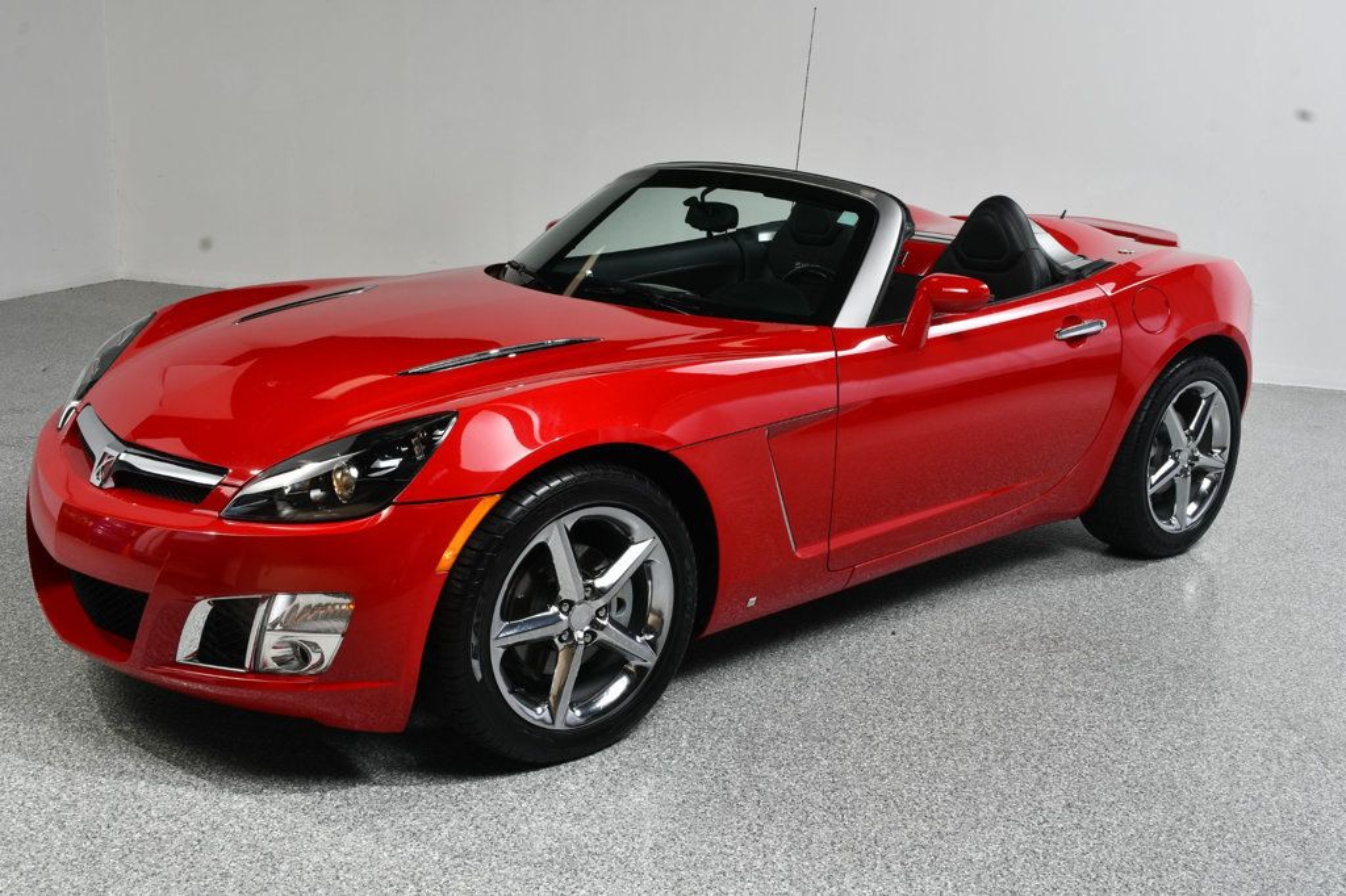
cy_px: 448
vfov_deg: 34.2
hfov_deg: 49.6
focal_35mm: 39
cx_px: 673
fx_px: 1458
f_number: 13
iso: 100
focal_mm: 26
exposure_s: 1/160
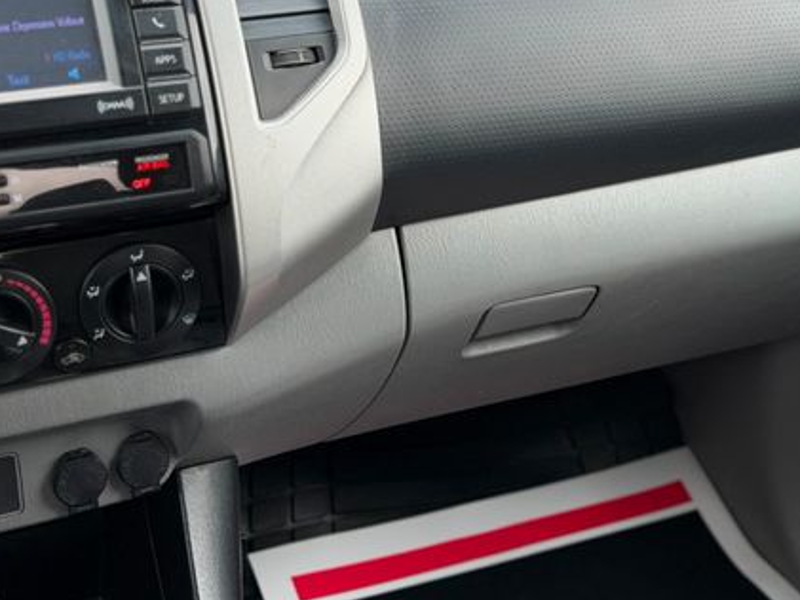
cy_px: 178
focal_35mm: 73
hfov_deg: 26.4
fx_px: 1688
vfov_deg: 20.1
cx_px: 570
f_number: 1.78
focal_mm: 6.76
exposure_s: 1/127
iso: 64
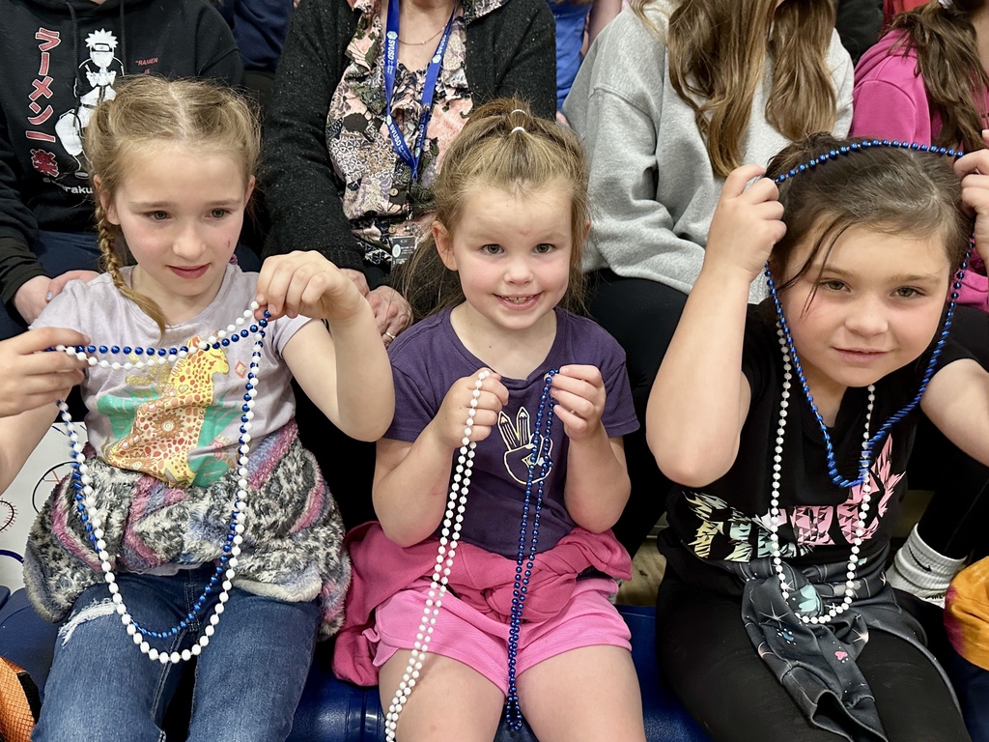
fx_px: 686
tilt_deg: -14.4
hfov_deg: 71.6
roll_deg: -2.6
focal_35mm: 24
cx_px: 494
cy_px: 371
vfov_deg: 56.8
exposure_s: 1/60
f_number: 1.78
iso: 320
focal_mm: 6.86
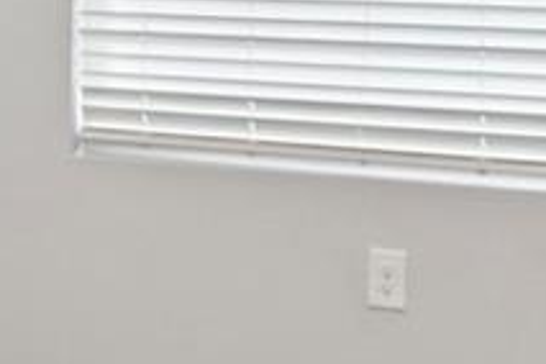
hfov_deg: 16.4
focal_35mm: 120
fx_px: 1820
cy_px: -87
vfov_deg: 11.2
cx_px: -110
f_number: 8
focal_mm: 16
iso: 400
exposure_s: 1/13
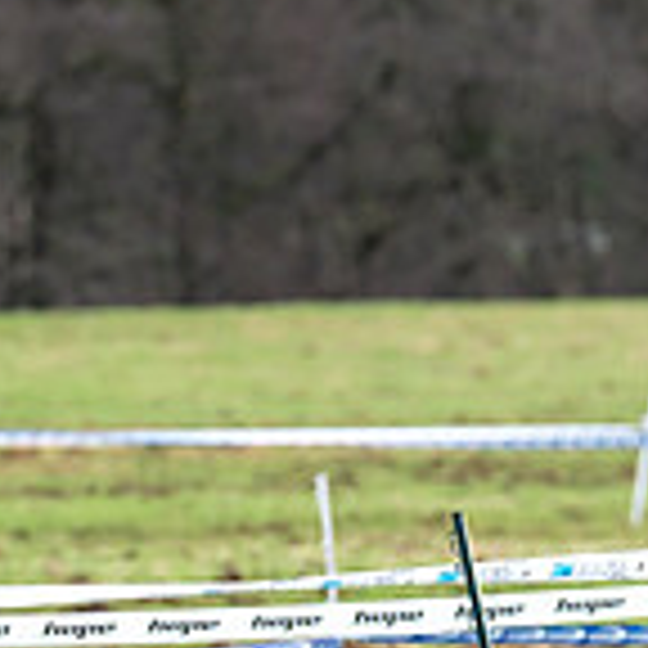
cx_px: -351
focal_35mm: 653
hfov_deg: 2.7
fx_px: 13830
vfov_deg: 2.7
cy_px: 403
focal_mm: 191
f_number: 4.5
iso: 1000
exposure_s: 1/800
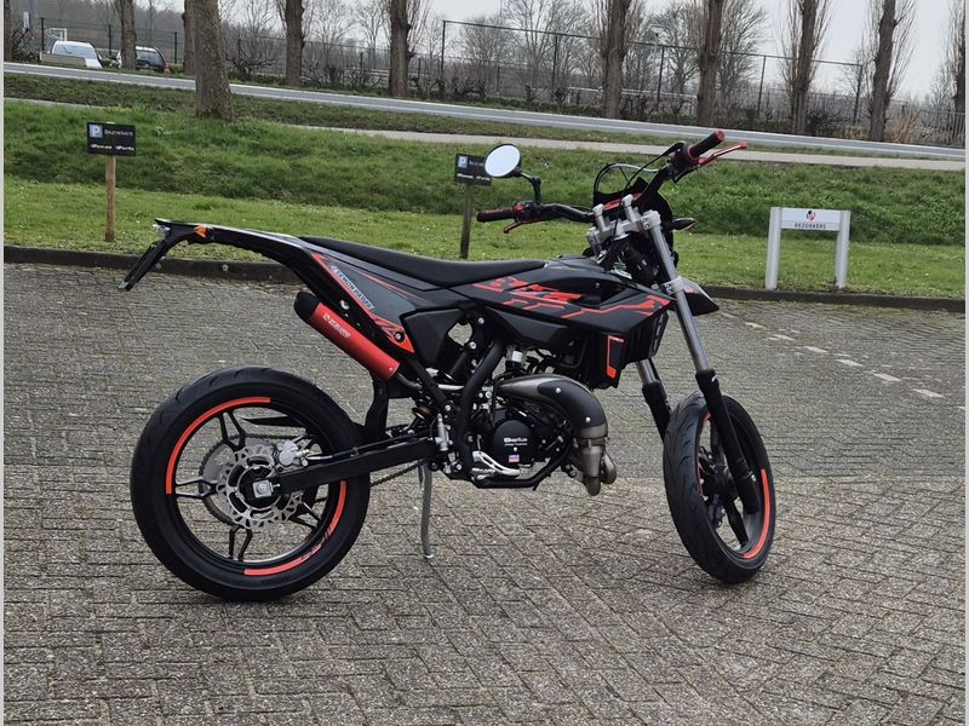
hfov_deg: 73.9
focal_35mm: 23
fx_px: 644
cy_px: 363
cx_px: 484
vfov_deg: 58.9
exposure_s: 1/1014
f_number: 1.8
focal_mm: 5.4
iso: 25
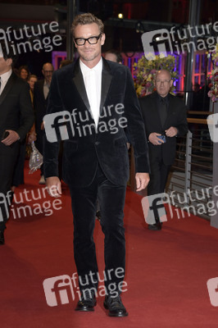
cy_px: 164
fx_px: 837
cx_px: 109
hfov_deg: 14.8
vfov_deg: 22.2
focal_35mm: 92
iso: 1250
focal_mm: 92
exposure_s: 1/250
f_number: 6.3
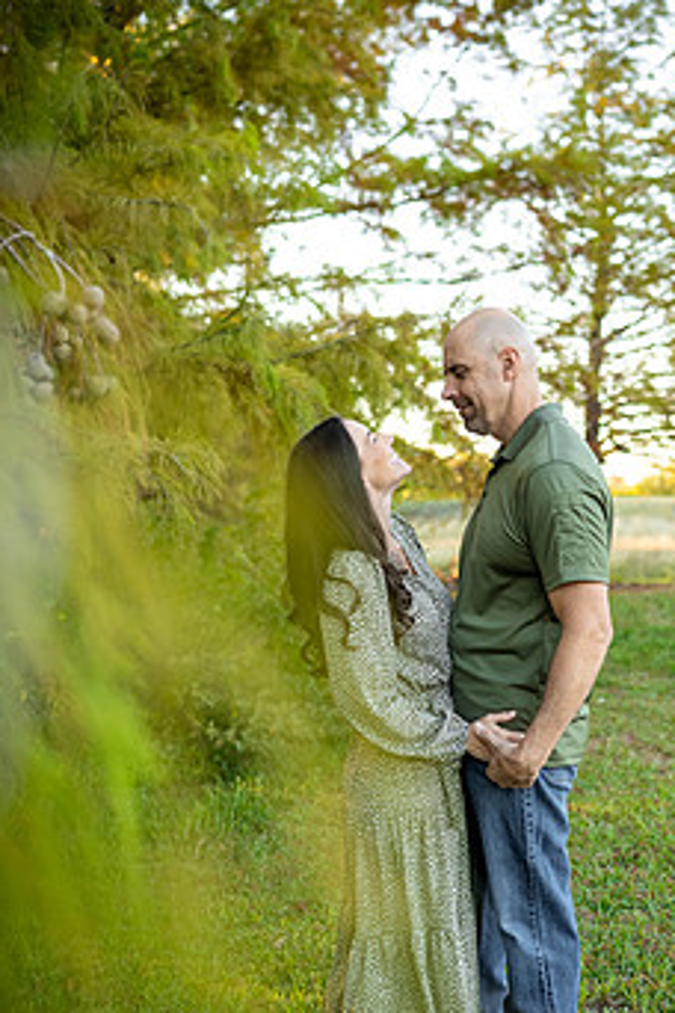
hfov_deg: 29.2
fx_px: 1294
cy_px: 601
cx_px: 406
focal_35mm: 46
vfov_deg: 42.6
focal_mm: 35
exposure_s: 1/640
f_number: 2.2
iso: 640
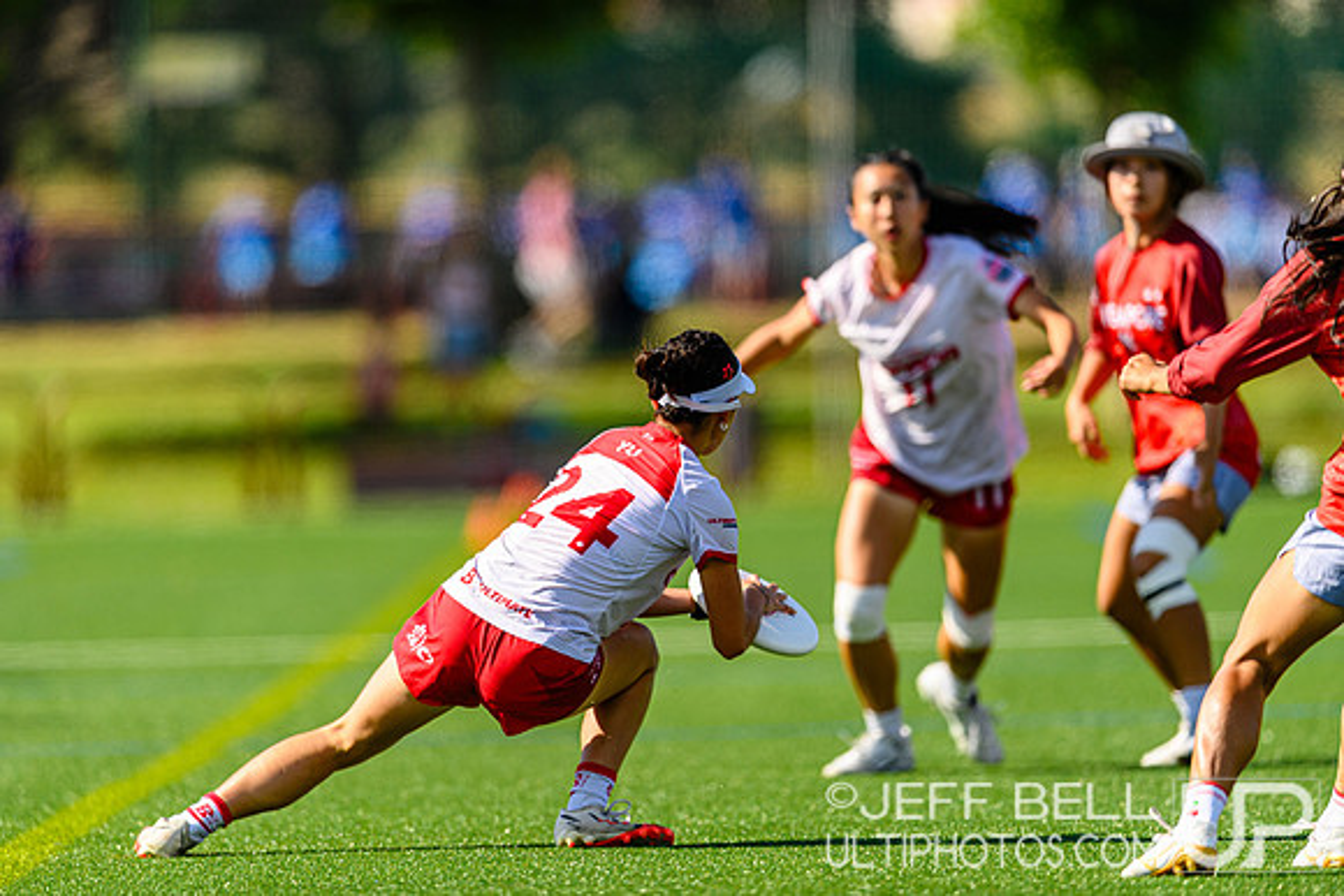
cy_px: 448
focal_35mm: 400
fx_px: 14936
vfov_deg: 3.4
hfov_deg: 5.2
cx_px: 672
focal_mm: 400
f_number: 3.2
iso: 100
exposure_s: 1/1600
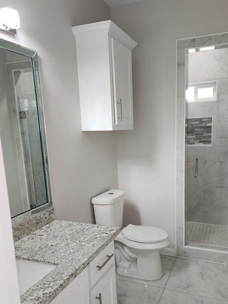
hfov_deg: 48.0
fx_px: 255
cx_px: 136
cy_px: 176
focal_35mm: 29
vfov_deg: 61.3
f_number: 1.8
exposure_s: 1/60
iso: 80
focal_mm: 6.4
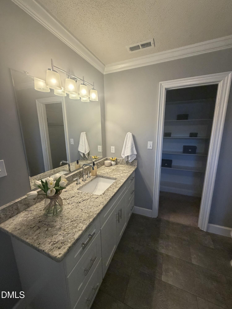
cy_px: 154
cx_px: 116
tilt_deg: -11.7
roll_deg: +0.2
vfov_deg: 102.1
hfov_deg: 85.7
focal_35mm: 14
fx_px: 125
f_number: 2.2
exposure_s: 1/120
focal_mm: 2.22
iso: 320
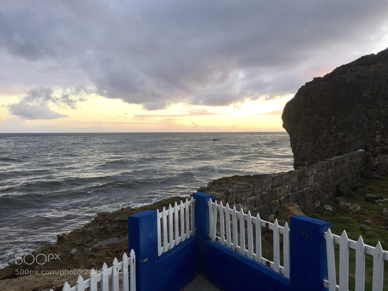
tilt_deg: -3.1
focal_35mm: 29
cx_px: 194
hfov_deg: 61.7
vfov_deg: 48.2
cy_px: 146
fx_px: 325
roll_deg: -1.3
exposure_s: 1/100
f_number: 2.2
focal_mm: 4.15
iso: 50
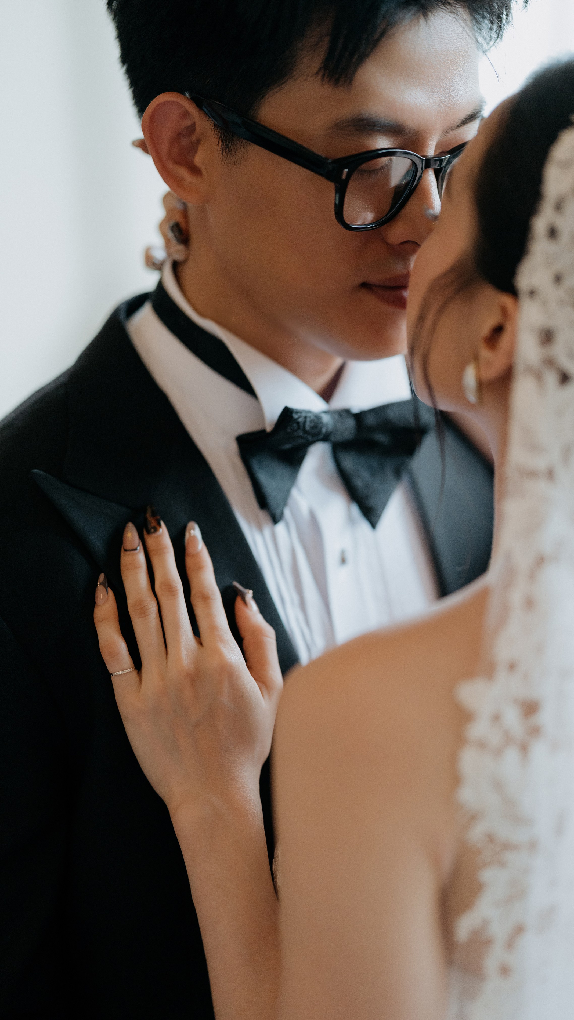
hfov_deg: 13.4
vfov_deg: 23.7
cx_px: 320
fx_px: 2435
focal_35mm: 90
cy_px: 510
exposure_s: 1/250
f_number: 1.4
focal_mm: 85
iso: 1600
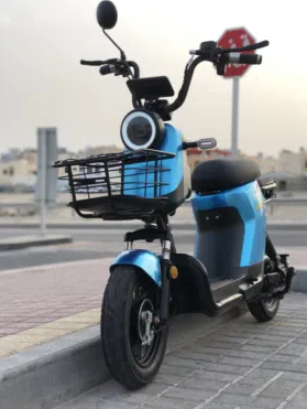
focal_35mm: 56
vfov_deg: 34.3
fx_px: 661
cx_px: 160
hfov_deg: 26.1
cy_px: 216
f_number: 2.4
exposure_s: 1/120
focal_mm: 6
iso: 16
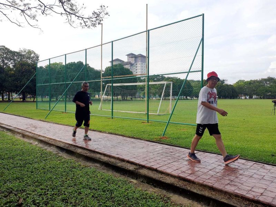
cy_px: 104
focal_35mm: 26
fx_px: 207
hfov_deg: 67.3
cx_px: 138
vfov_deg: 53.1
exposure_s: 1/1132
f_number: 2.4
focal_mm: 4.3
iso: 50
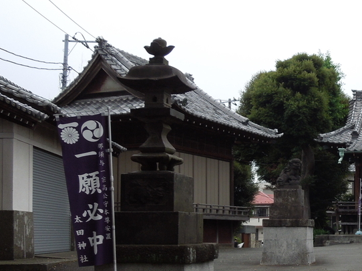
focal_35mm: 62
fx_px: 648
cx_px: 329
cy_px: 208
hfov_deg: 29.8
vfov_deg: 23.4
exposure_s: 1/500
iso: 100
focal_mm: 5
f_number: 3.5
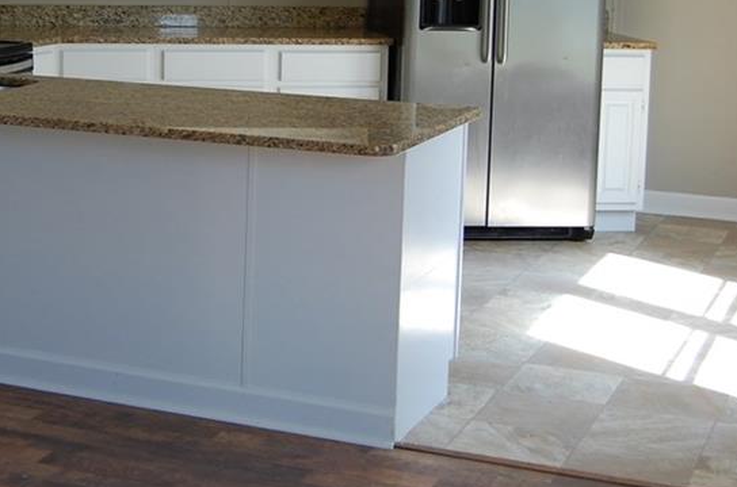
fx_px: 1614
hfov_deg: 25.2
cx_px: 129
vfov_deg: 17.0
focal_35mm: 79
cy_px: 85
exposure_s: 1/125
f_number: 5.6
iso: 400
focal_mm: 28
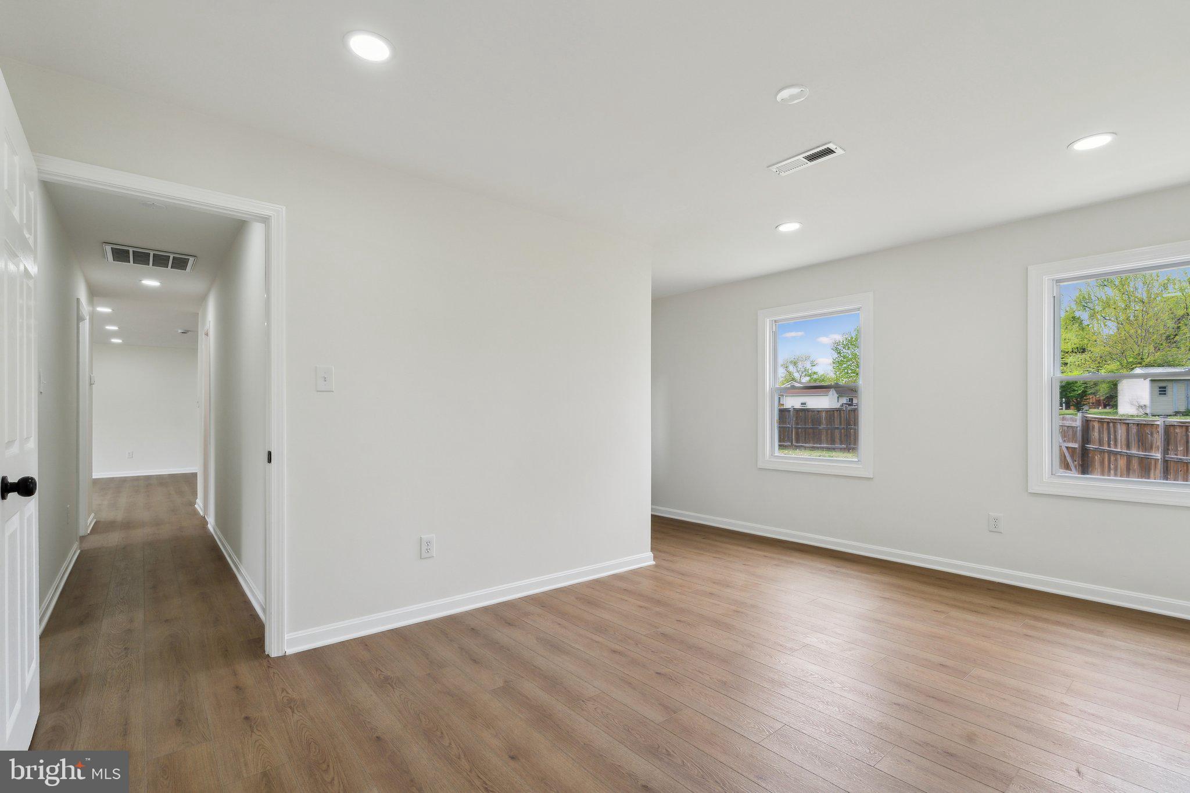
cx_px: 595
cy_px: 396
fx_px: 529
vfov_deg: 73.7
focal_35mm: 16
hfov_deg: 96.7
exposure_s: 1/25
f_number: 8
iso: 200
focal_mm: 16
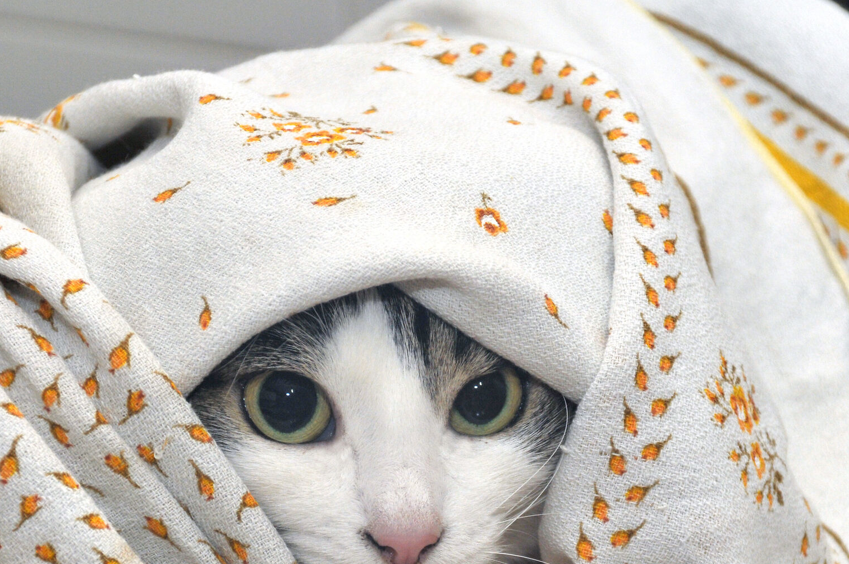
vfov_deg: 5.8
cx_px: 456
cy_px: 418
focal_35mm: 238
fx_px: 5606
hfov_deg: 8.7
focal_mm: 100
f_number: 7.1
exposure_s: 1/60
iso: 400
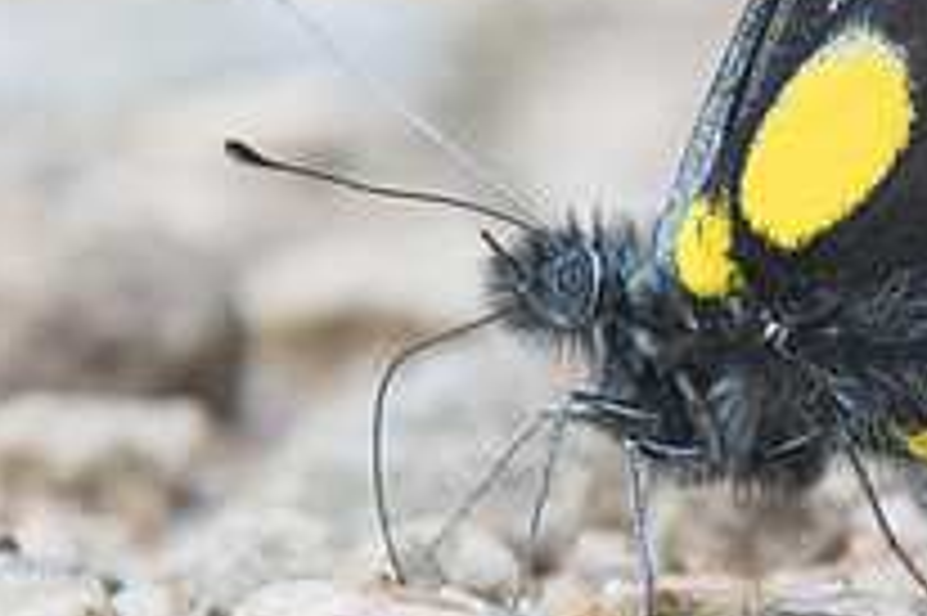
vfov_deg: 0.6
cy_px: 91
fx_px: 59202
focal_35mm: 2301
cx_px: 1365
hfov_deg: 0.9
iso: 800
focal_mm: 400
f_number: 6.3
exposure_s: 1/250
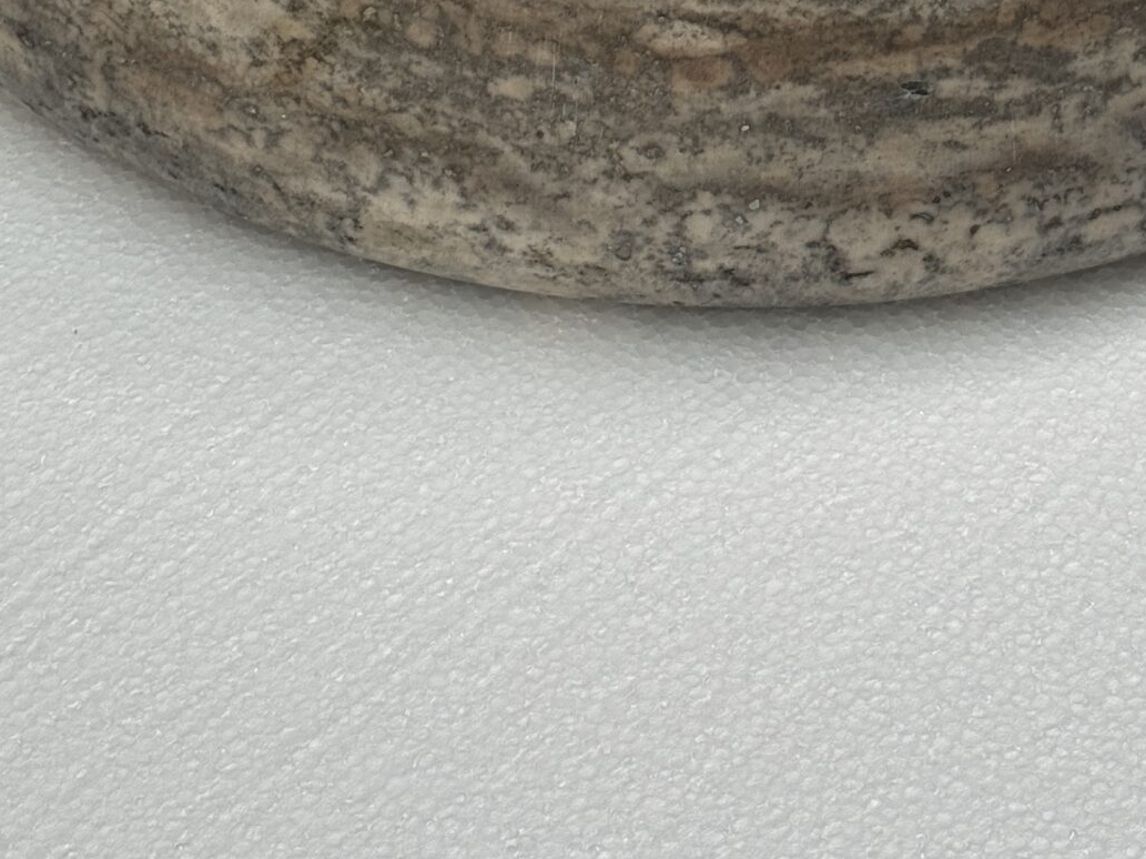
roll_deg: -1.7
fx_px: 3938
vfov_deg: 12.0
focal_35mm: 119
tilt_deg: -43.2
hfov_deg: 16.5
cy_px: -313
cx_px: 729
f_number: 1.78
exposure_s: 1/439
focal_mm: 6.76
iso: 64
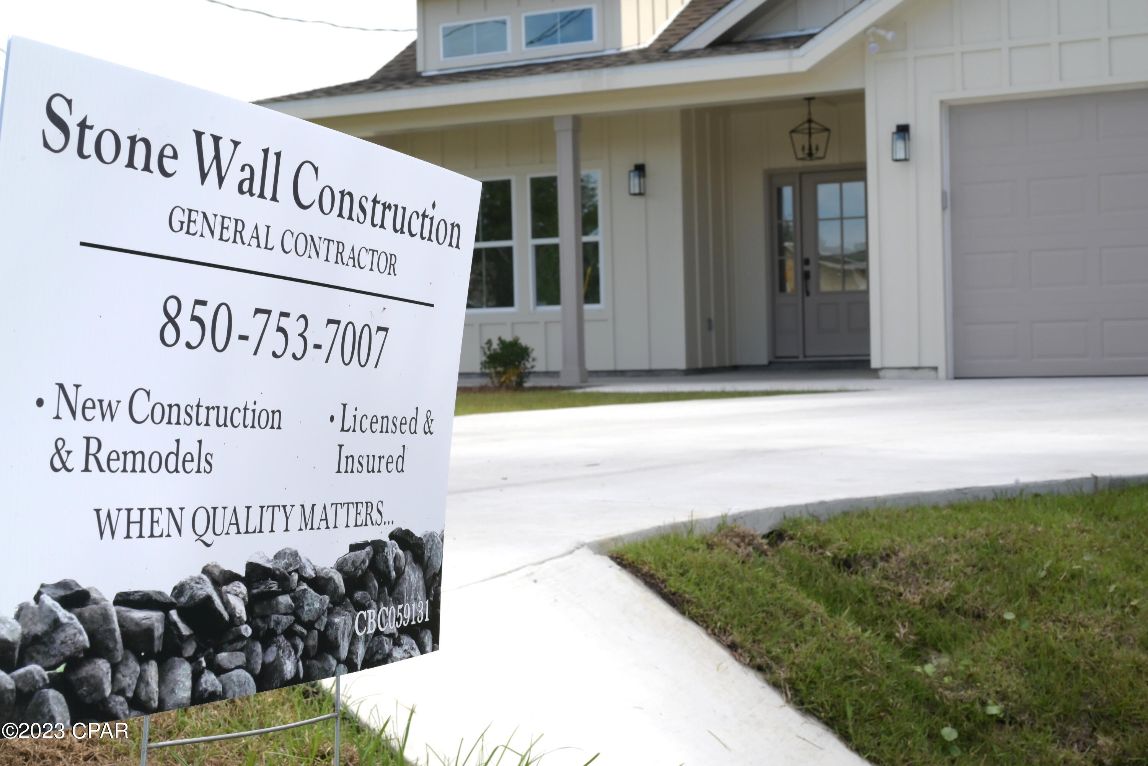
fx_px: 1595
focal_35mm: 50
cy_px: 383
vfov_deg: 27.0
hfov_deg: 39.6
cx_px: 574
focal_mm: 50
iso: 800
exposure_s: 1/400
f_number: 16
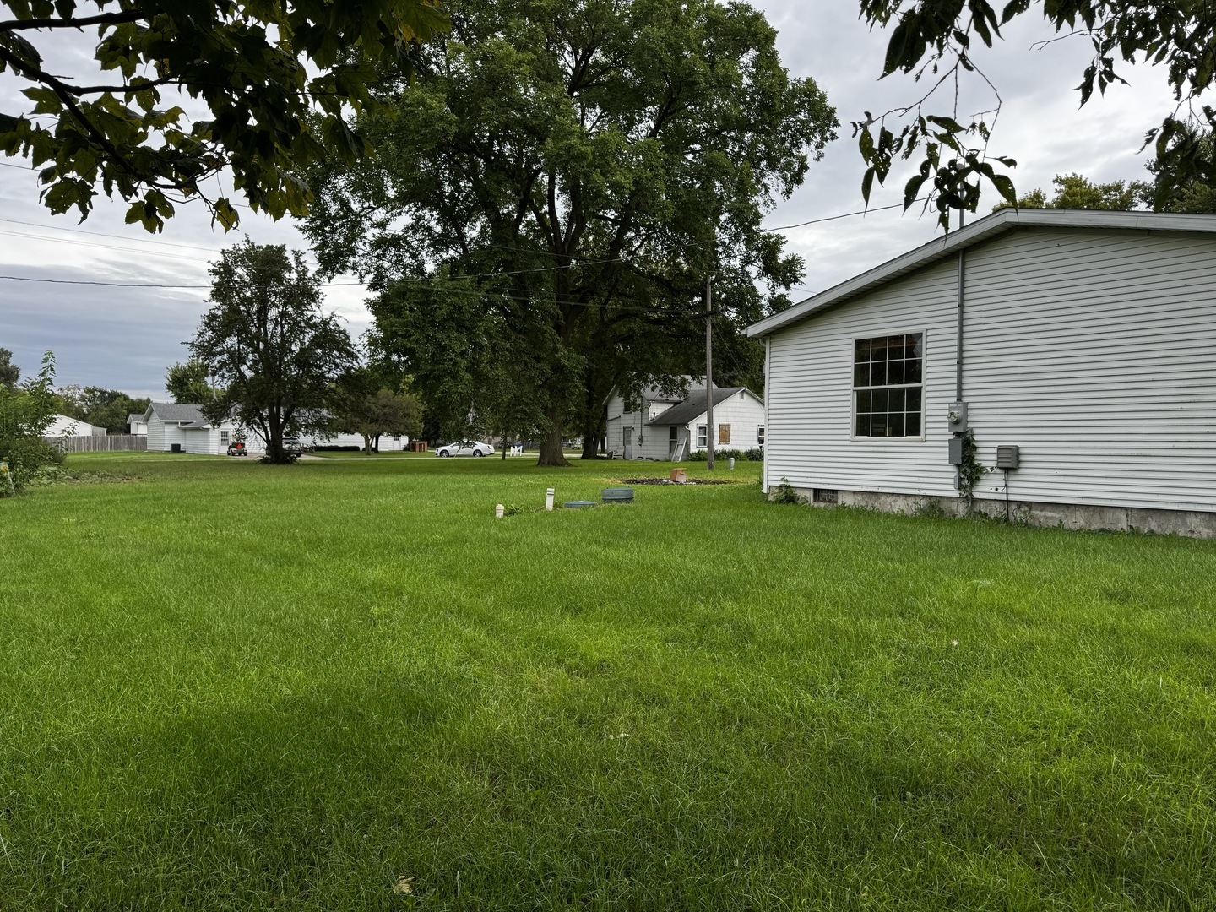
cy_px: 456
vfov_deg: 56.8
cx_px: 608
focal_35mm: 24
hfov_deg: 71.6
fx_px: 843
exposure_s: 1/1026
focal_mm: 6.76
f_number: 1.78
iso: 80
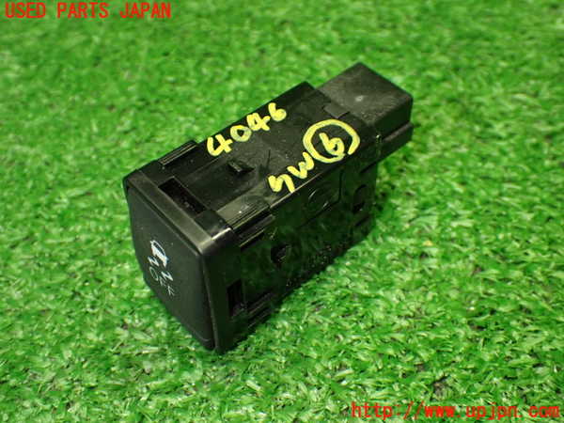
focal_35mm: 44
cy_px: 212
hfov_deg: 42.9
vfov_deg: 32.9
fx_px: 717
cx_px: 282
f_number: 2.9
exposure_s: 1/125
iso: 800
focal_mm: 7.84
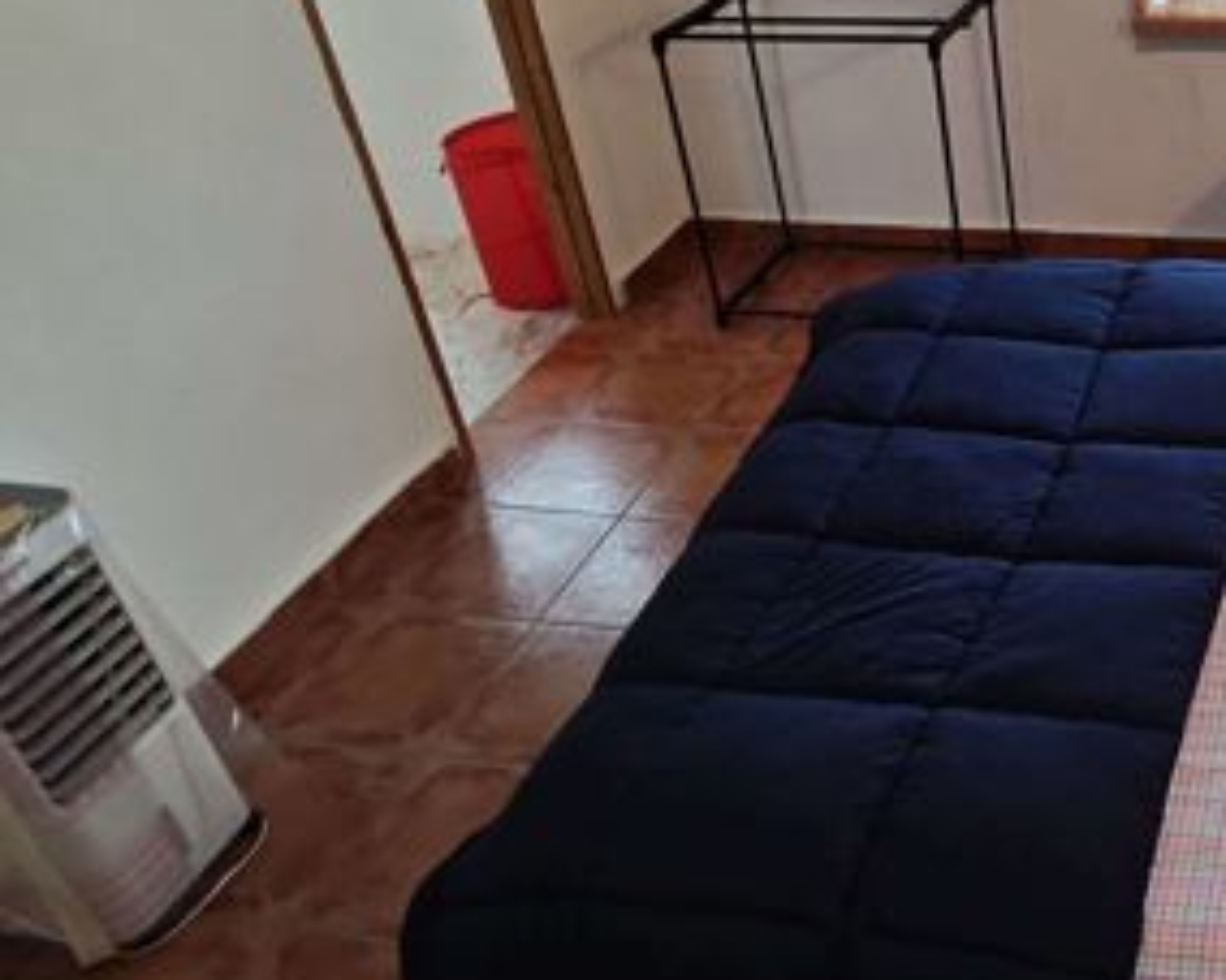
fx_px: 1233
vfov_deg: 42.7
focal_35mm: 34
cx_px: 1172
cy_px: 324
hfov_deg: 46.0
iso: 320
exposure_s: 1/50
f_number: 2.2
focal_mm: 2.16
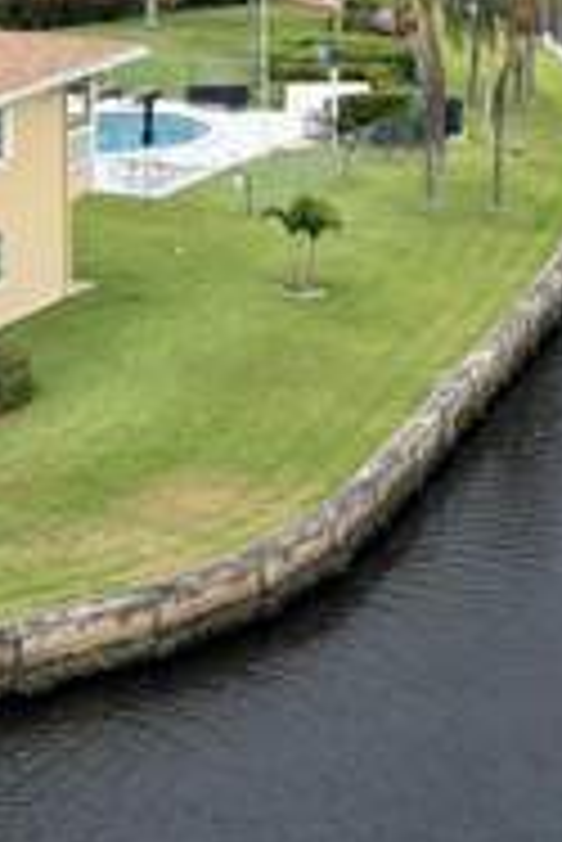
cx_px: 823
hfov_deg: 7.9
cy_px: -149
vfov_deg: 11.8
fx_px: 3997
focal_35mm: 171
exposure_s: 1/523
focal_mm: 6.76
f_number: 1.78
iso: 64
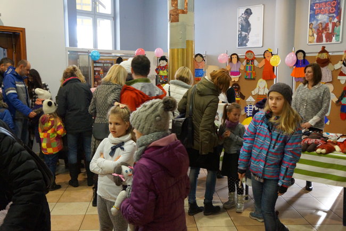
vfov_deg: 35.5
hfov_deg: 51.3
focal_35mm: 38
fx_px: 360
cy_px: 116
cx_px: 173
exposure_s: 1/50
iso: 3200
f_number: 4
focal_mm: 25
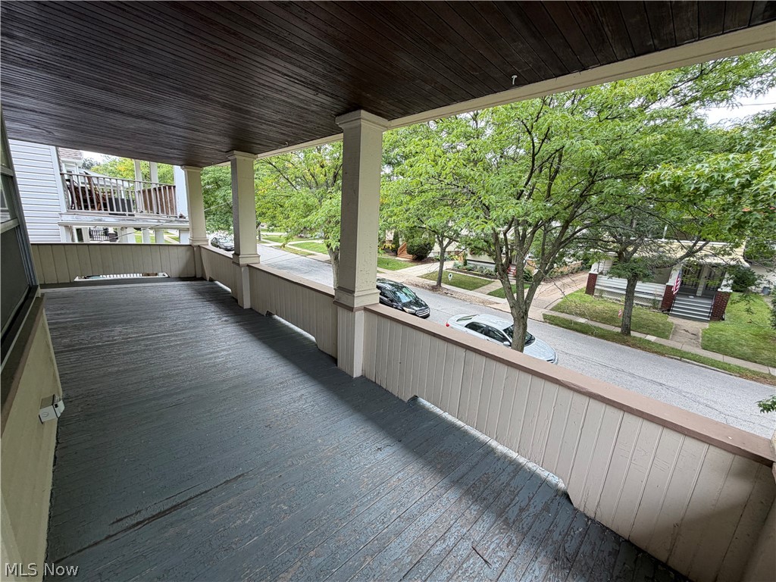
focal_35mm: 14
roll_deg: -3.1
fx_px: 314
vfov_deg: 85.7
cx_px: 388
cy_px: 291
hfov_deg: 102.1
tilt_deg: -12.9
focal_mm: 2.22
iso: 50
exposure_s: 1/121
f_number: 2.2
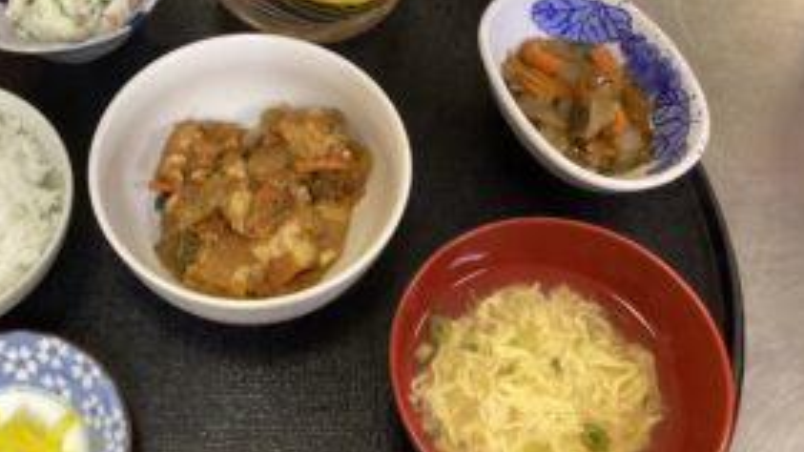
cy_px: 216
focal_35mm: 45
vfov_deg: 26.5
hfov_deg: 44.9
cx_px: 282
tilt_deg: -63.2
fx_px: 959
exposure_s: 1/50
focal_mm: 3.3
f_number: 2.4
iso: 320
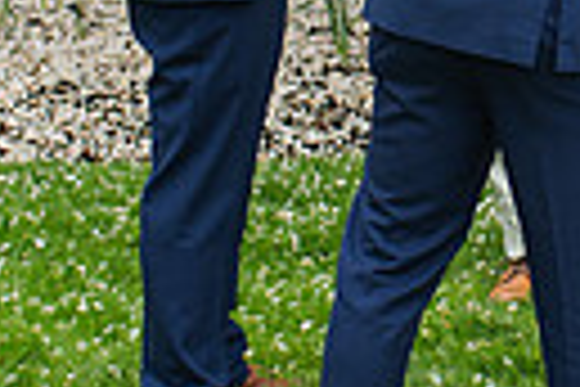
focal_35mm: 175
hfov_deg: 11.6
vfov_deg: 7.7
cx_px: 591
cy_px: -152
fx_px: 2819
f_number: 3.2
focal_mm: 35
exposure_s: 1/640
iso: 280
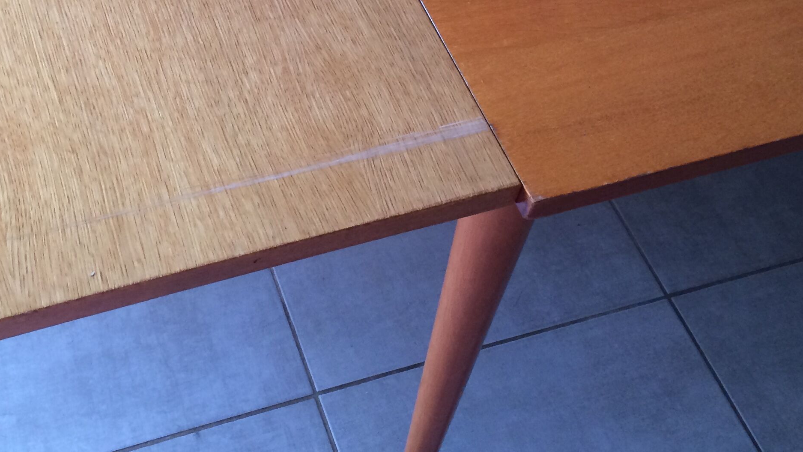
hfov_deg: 37.4
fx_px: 1171
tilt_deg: -44.1
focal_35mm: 55
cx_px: 255
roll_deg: -3.9
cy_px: -45
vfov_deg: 20.8
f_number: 2.2
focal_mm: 4.15
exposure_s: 1/33
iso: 64
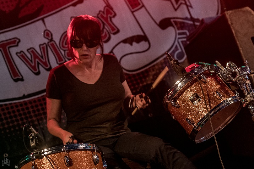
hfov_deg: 13.3
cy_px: 84
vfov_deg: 8.9
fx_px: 1087
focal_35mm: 154
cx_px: 127
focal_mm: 102
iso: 3200
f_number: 2.8
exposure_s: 1/100
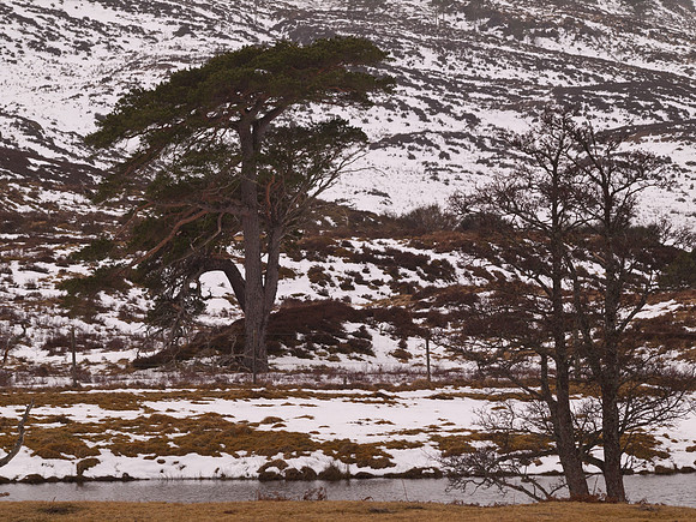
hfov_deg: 8.7
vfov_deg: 6.5
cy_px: 261
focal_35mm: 228
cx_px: 348
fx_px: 4584
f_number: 8
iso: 200
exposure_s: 1/500
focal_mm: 114
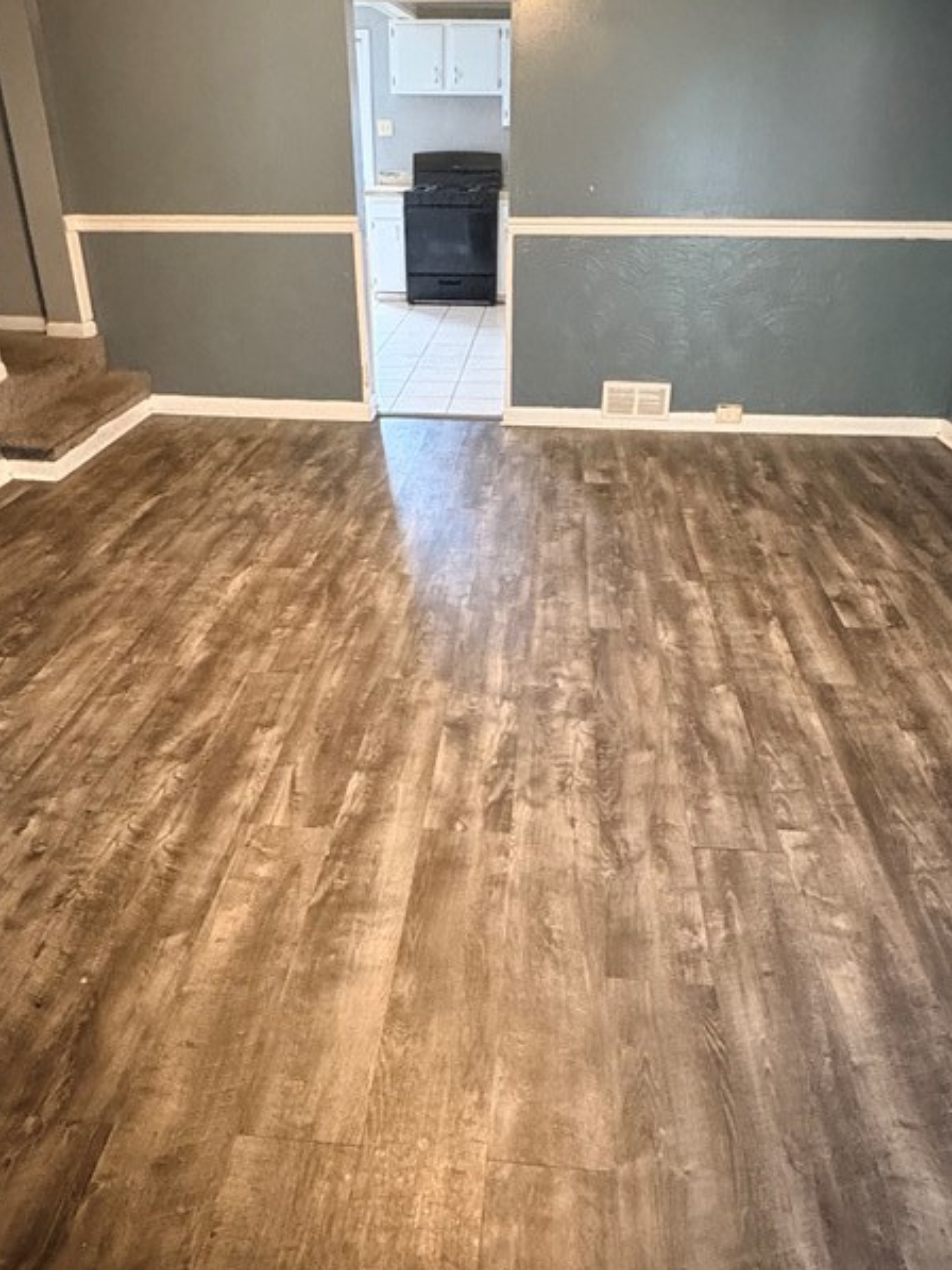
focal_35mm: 24
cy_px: 494
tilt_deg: -23.0
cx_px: 482
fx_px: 880
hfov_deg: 56.8
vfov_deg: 70.7
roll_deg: -0.1
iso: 800
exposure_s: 1/30
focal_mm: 2.22
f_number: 2.2
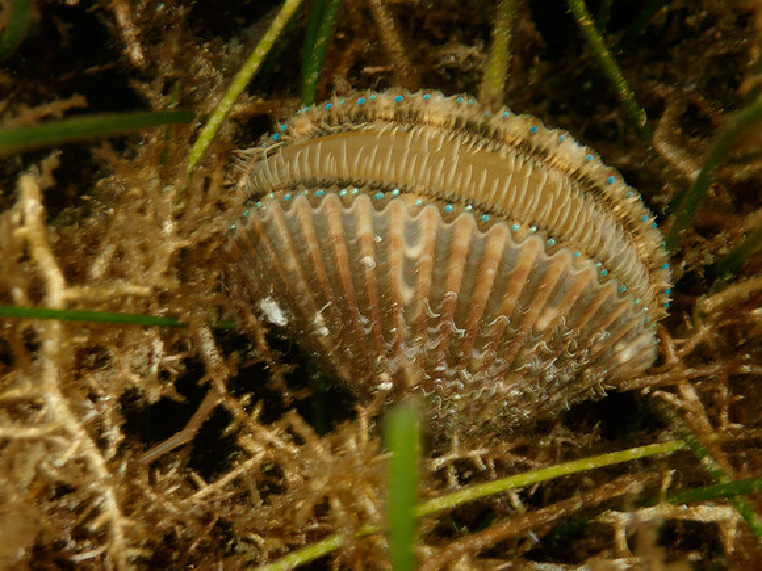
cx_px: 381
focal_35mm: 71
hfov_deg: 27.4
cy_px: 286
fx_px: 1563
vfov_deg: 20.7
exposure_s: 1/60
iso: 200
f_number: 3.9
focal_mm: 12.73
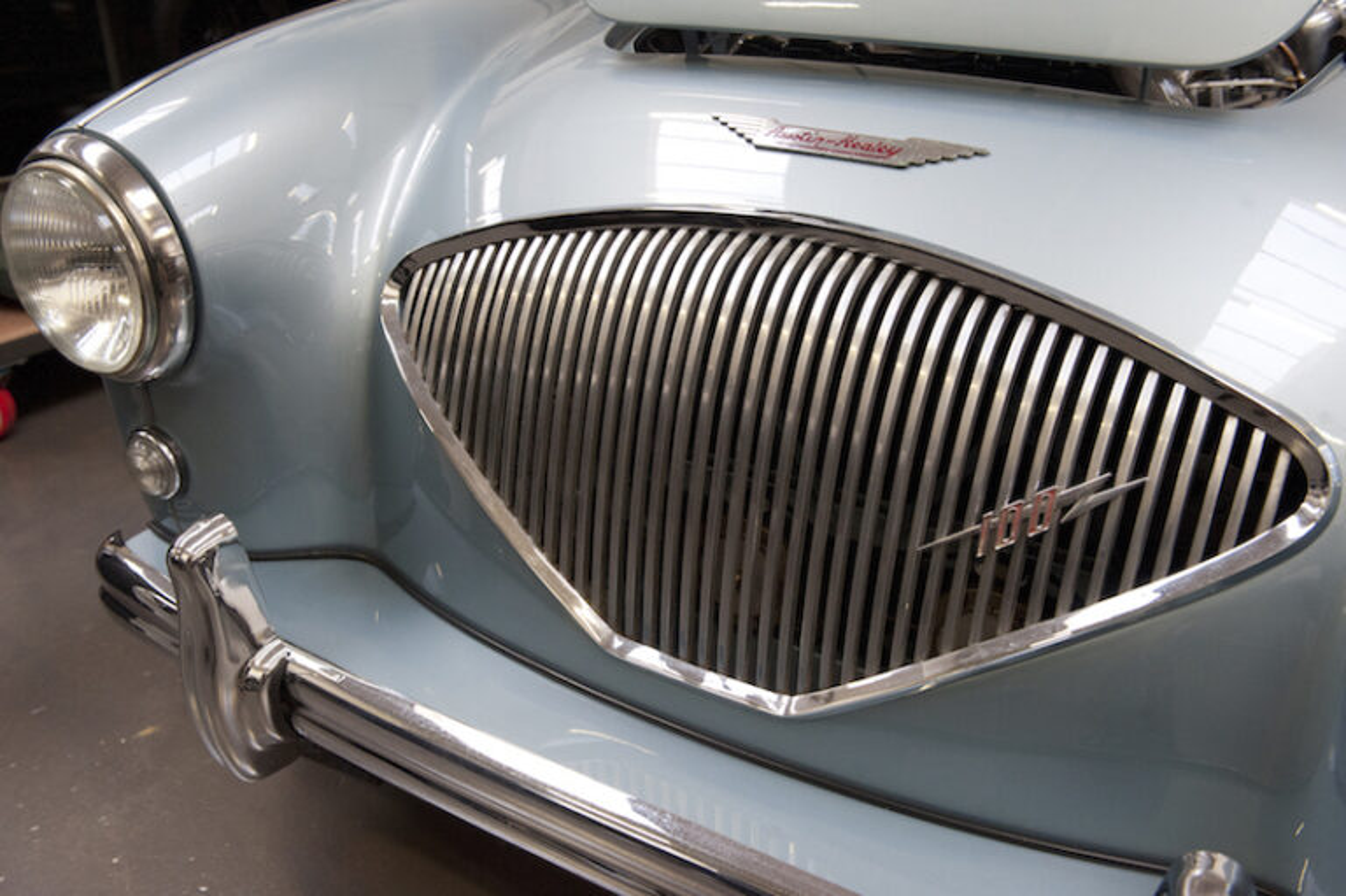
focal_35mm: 32
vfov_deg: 41.1
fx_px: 1196
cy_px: 448
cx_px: 673
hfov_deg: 58.7
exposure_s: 1/80
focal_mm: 32
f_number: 5.6
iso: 3200
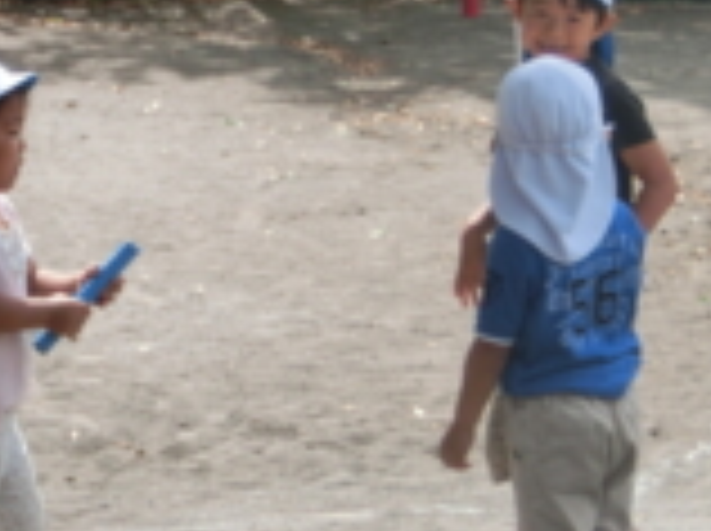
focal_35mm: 251
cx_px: -18
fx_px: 5148
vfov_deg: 5.9
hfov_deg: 7.9
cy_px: 207
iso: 80
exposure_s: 1/320
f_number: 5.2
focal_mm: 17.45
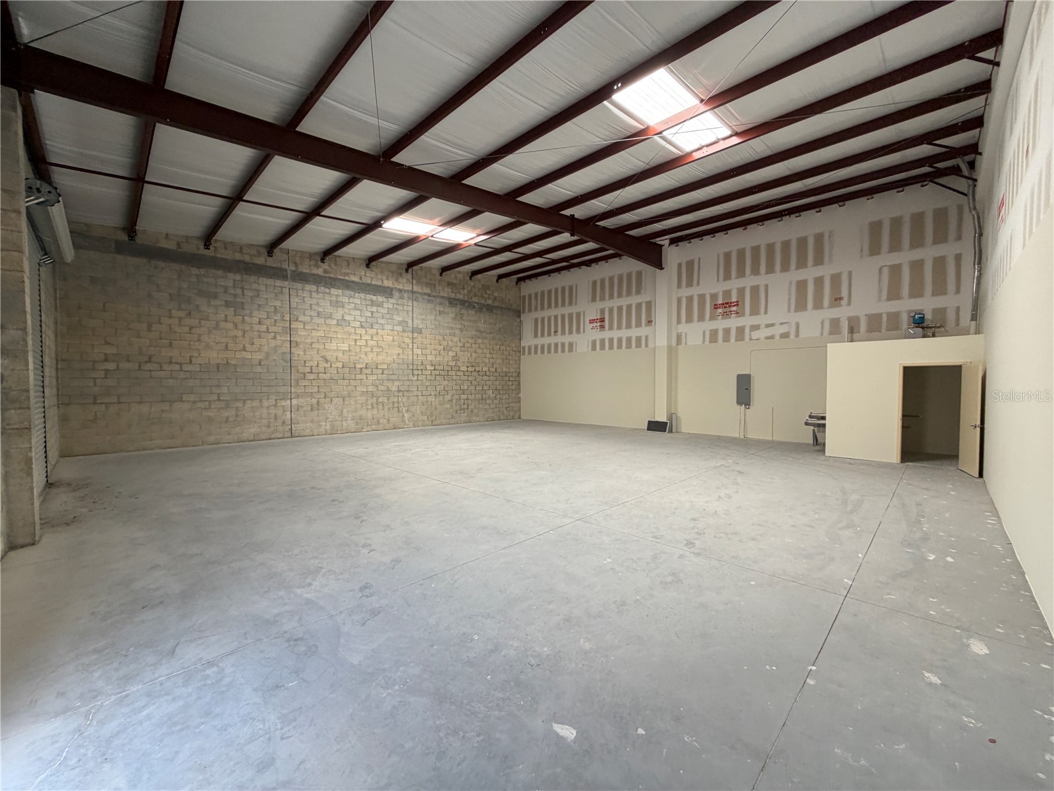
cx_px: 527
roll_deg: -0.8
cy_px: 396
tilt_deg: -0.3
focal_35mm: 14
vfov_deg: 85.7
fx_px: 426
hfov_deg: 102.1
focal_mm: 2.22
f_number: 2.2
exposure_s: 1/121
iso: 125
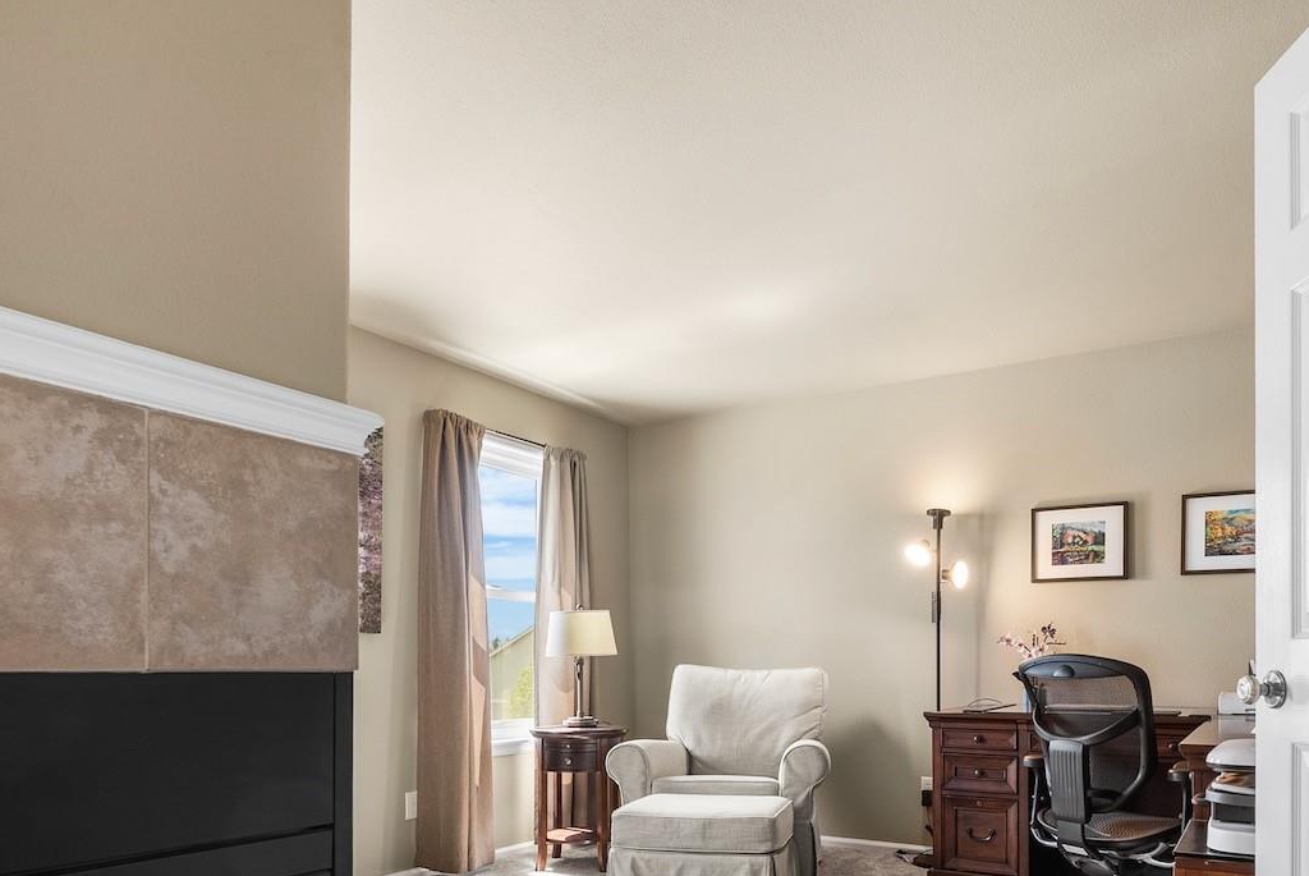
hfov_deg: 71.0
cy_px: 662
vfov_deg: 49.2
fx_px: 910
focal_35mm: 25
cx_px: 753
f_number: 8
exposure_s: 1/50
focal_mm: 16
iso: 200
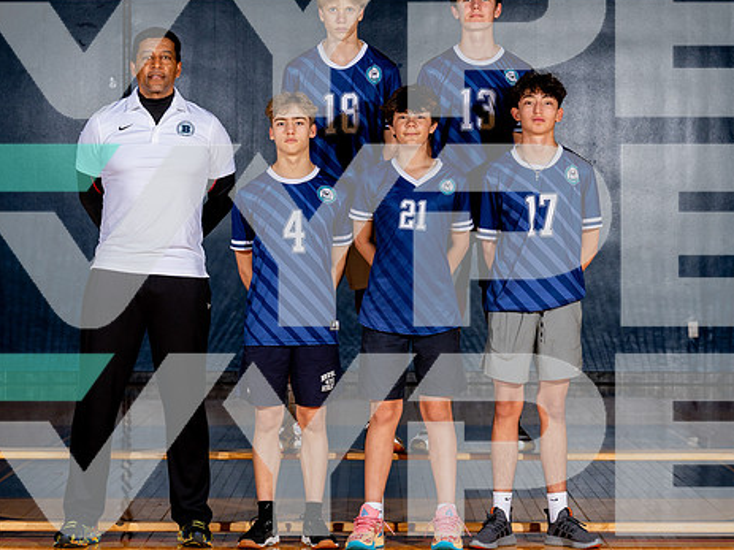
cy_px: 231
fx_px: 3180
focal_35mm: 150
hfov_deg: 13.2
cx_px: 396
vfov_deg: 9.9
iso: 400
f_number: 7.1
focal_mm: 100
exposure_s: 1/250
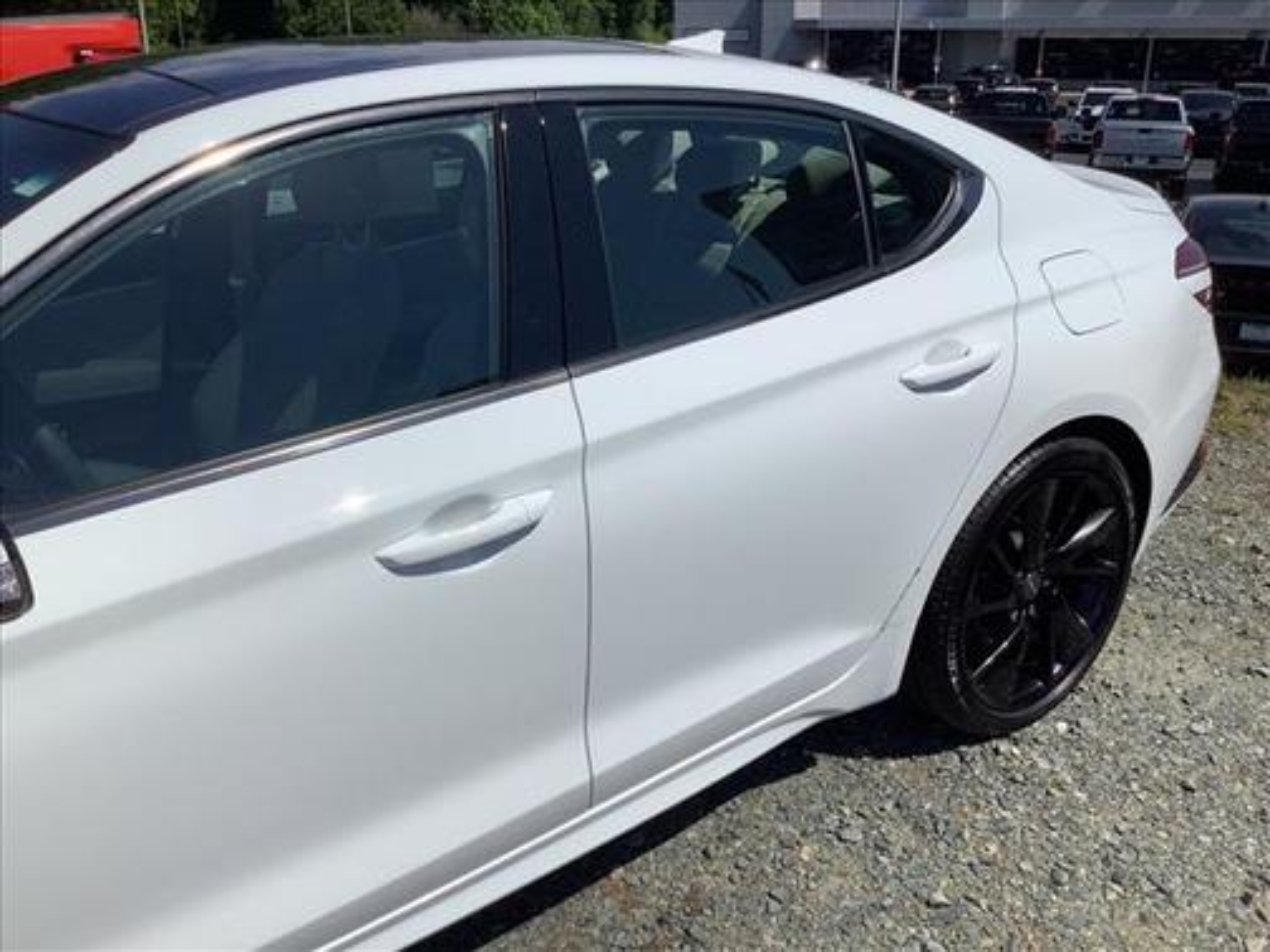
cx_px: 635
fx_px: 1137
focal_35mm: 31
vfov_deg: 45.4
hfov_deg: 58.4
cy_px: 476
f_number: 2.4
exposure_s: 1/4808
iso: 25
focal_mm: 3.3
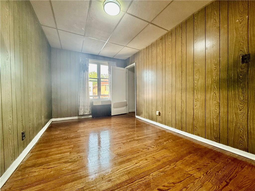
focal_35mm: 14
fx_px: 103
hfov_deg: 102.1
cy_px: 96
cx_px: 128
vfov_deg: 85.7
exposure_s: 1/120
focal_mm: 2.22
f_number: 2.2
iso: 320
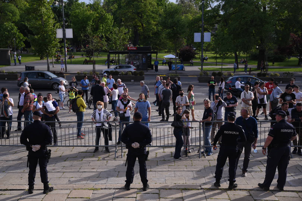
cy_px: 100
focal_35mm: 48
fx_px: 403
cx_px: 151
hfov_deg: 41.1
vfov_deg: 28.1
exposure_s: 1/2500
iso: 320
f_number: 4
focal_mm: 48
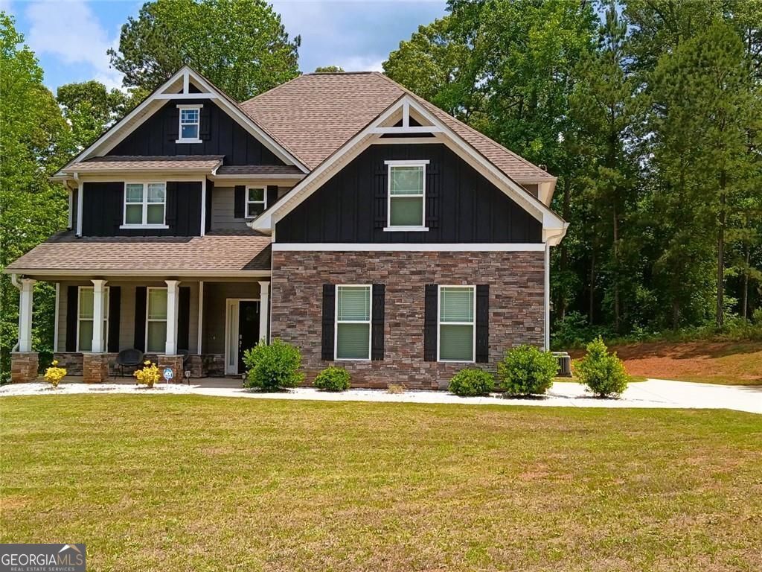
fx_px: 814
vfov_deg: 38.7
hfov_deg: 50.1
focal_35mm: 37
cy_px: 286
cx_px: 381
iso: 100
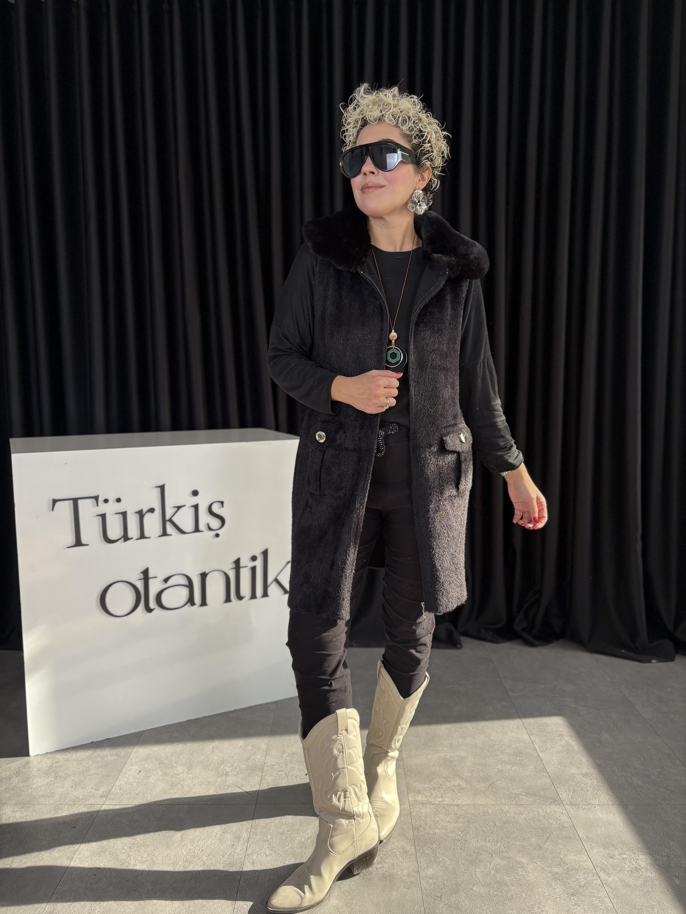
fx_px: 687
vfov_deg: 67.3
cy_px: 457
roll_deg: +0.3
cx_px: 343
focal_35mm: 26
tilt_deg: -7.4
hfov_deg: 53.1
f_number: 1.6
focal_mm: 5.96
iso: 125
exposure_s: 1/90
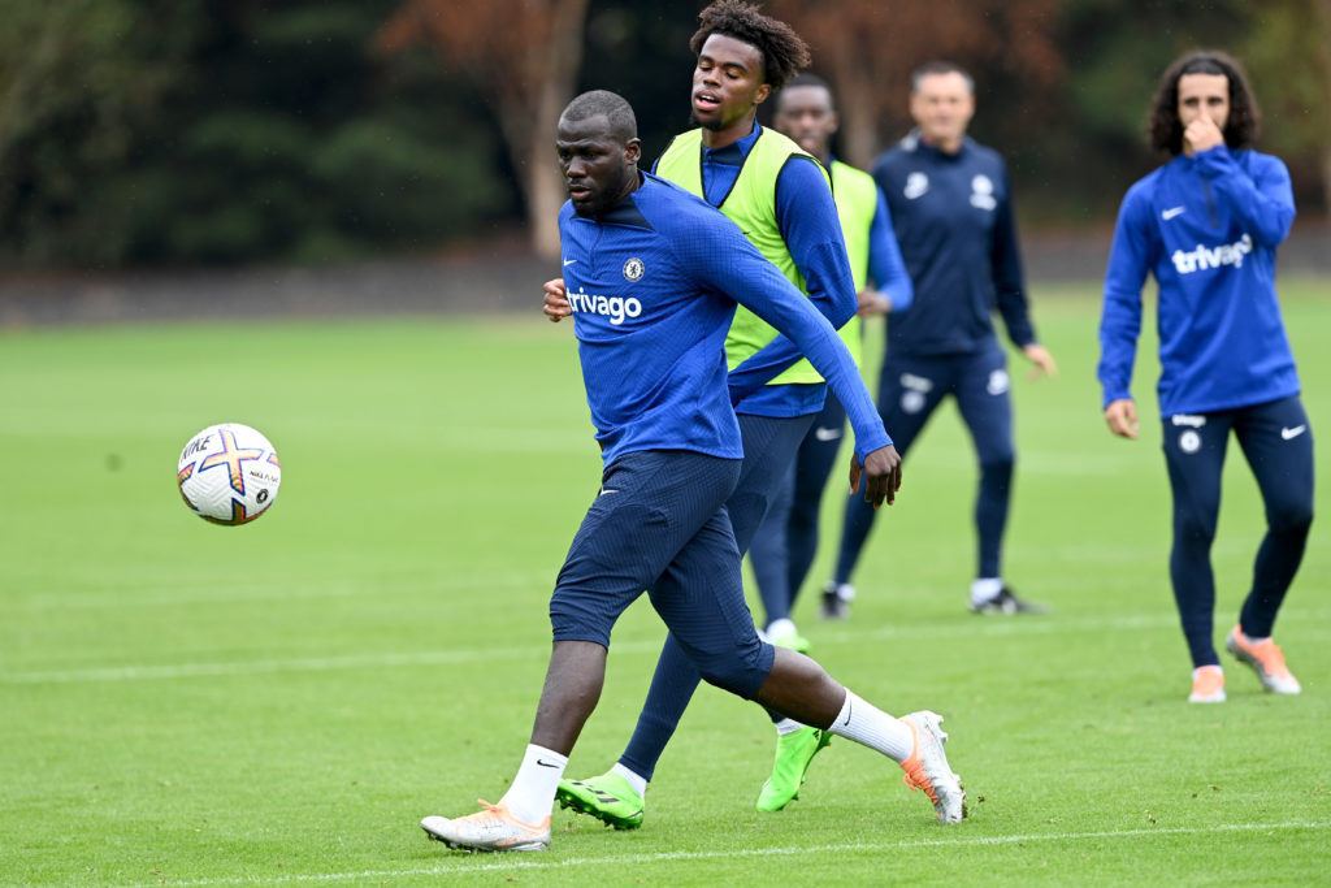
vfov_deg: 3.4
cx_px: 666
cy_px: 444
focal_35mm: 400
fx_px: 14790
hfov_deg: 5.2
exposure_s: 1/2000
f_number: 4
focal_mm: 400
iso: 640
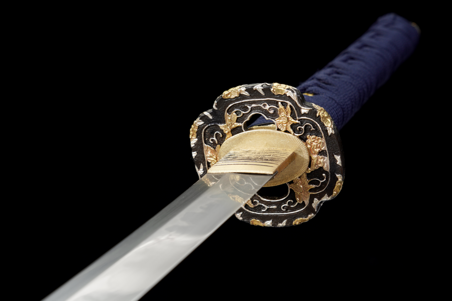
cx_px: 226
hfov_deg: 31.8
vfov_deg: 21.5
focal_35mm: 63
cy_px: 150
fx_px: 793
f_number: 8
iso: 100
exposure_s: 1/160
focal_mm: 42.1
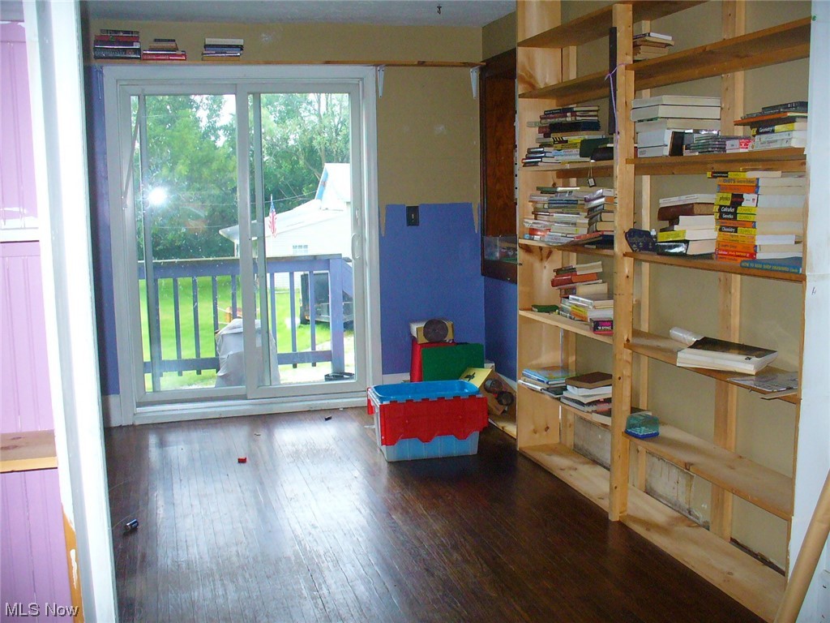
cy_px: 312
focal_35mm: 37
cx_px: 415
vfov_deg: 38.7
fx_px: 887
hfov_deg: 50.1
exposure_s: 1/60
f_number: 2.8
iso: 300
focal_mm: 6.1
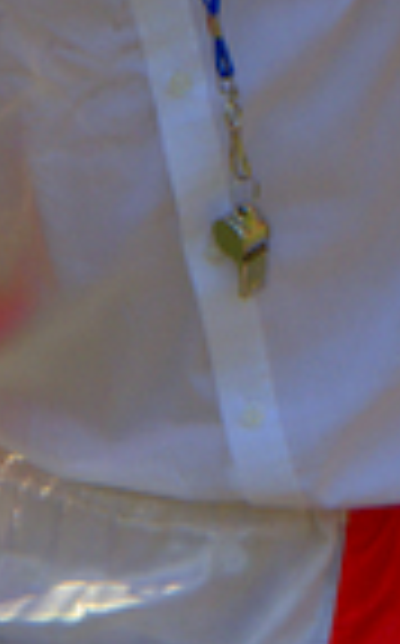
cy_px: 180
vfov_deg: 3.4
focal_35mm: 617
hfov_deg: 2.1
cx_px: 54
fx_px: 10794
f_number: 5.3
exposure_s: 1/800
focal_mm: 80
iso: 320
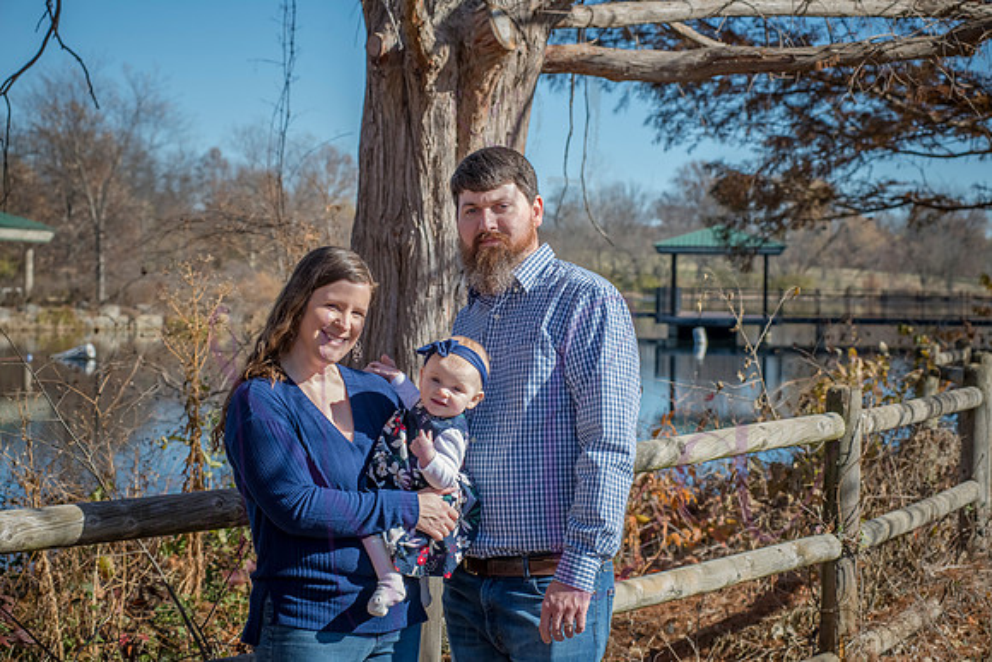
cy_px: 331
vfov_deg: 17.1
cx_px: 496
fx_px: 2205
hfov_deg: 25.4
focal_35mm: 80
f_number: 8
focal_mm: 80
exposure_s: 1/500
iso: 400
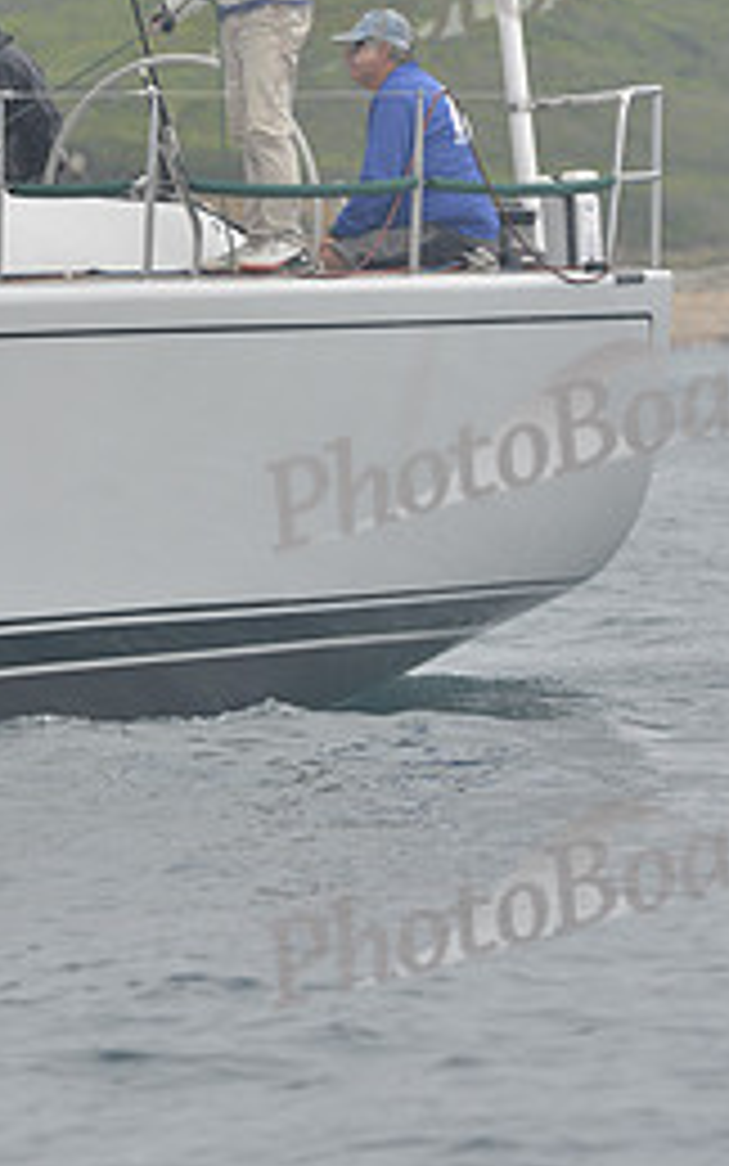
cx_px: 34
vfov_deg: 4.2
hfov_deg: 2.6
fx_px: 15981
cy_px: 266
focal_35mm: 503
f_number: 7.1
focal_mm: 220
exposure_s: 1/1000
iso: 280
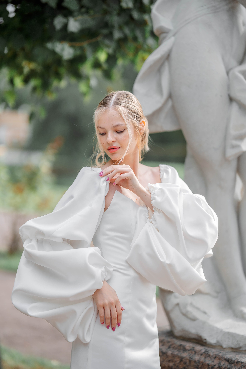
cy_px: 184
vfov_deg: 23.9
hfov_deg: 16.1
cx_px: 123
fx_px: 871
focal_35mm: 85
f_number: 1.6
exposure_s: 1/1600
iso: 100
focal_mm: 85
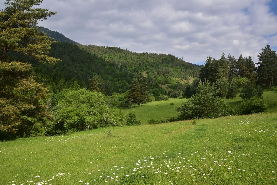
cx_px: 138
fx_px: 385
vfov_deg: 27.0
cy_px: 92
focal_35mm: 50
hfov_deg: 39.6
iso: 125
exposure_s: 1/125
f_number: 13
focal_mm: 50
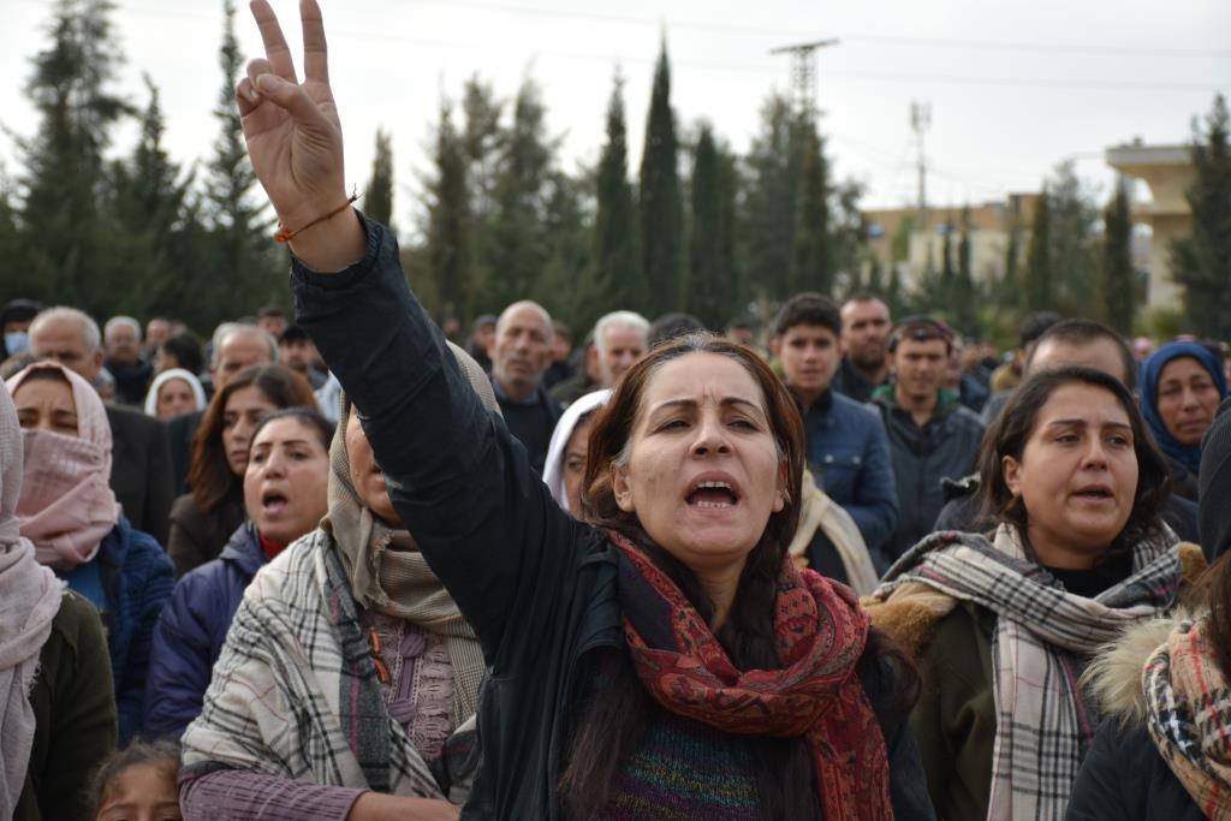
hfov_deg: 26.0
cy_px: 410
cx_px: 616
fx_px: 2667
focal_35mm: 78
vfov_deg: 17.5
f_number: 4.8
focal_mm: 52
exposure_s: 1/1000
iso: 500
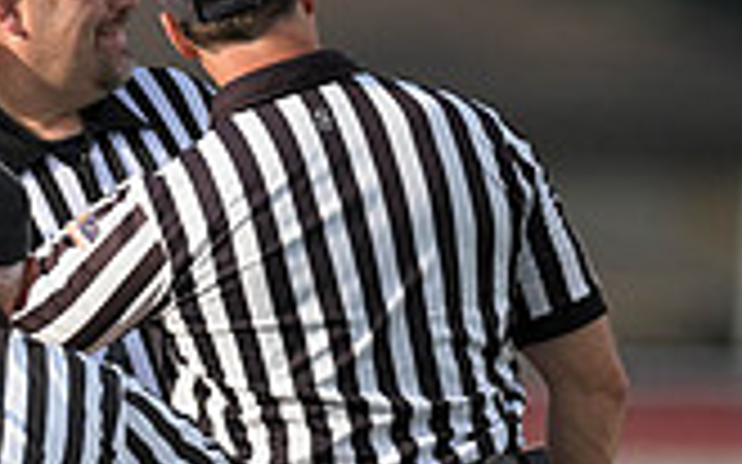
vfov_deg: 0.6
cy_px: 477
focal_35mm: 2364
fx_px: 47788
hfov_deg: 0.9
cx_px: -126
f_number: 4
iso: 400
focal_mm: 500
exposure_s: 1/2500
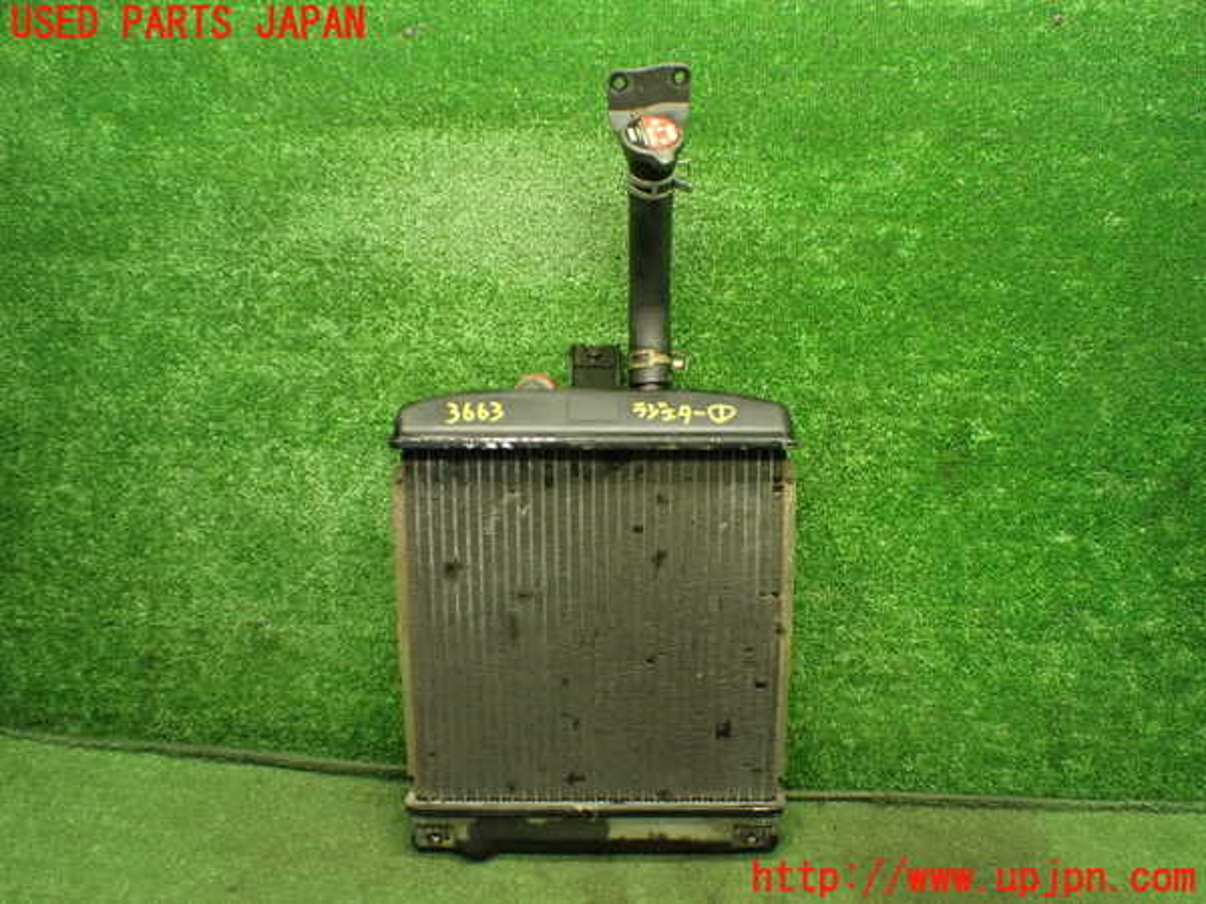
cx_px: 603
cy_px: 452
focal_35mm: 30
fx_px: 1045
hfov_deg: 60.0
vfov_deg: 46.8
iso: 800
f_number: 2.3
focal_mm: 5.4
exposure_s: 1/100
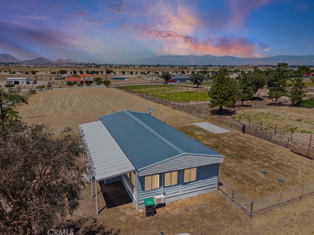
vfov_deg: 54.9
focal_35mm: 25
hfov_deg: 69.4
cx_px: 152
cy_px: 114
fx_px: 227
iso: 140
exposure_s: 1/120
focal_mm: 8.67
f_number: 1.8
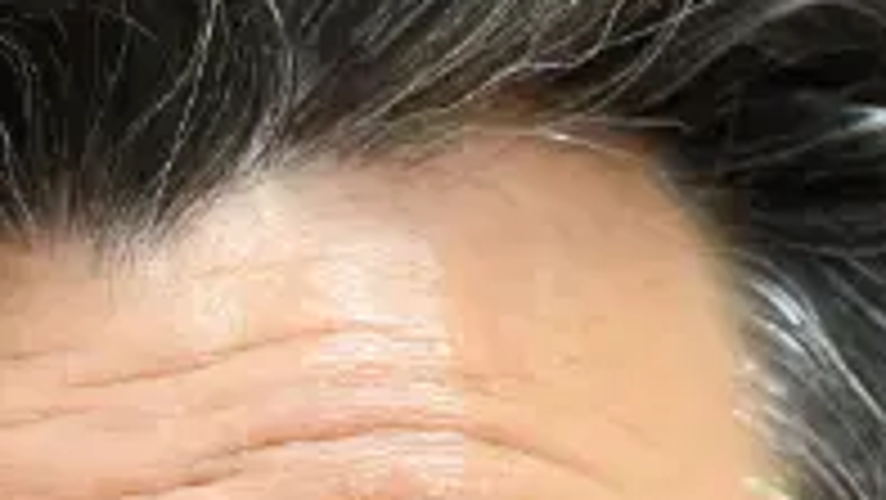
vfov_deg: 0.9
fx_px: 32998
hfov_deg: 1.5
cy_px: 950
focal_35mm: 1404
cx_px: 319
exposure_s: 1/200
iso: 2500
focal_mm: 200
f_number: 2.8
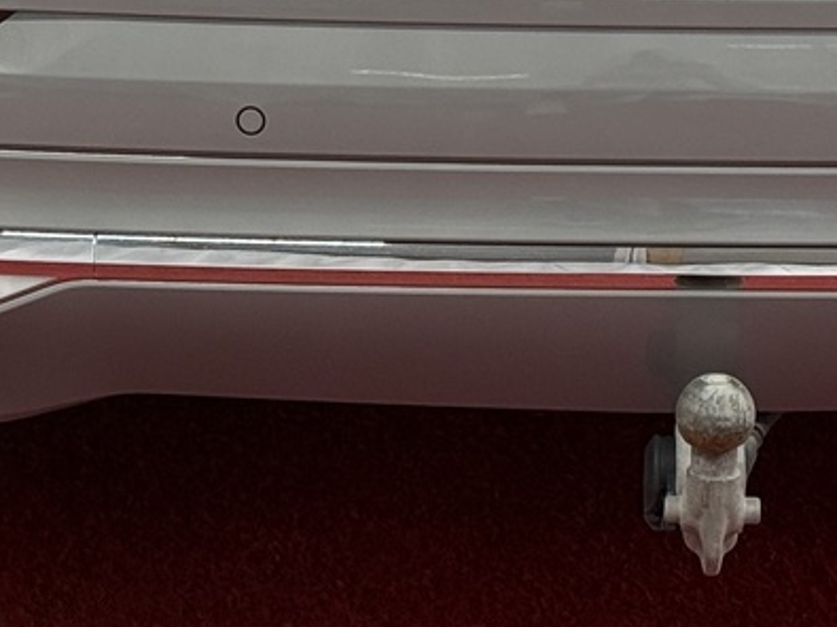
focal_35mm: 175
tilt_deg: -10.8
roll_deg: -1.0
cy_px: -460
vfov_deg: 8.2
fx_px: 4230
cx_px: 727
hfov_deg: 11.2
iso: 100
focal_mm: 6.76
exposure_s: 1/81
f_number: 1.78
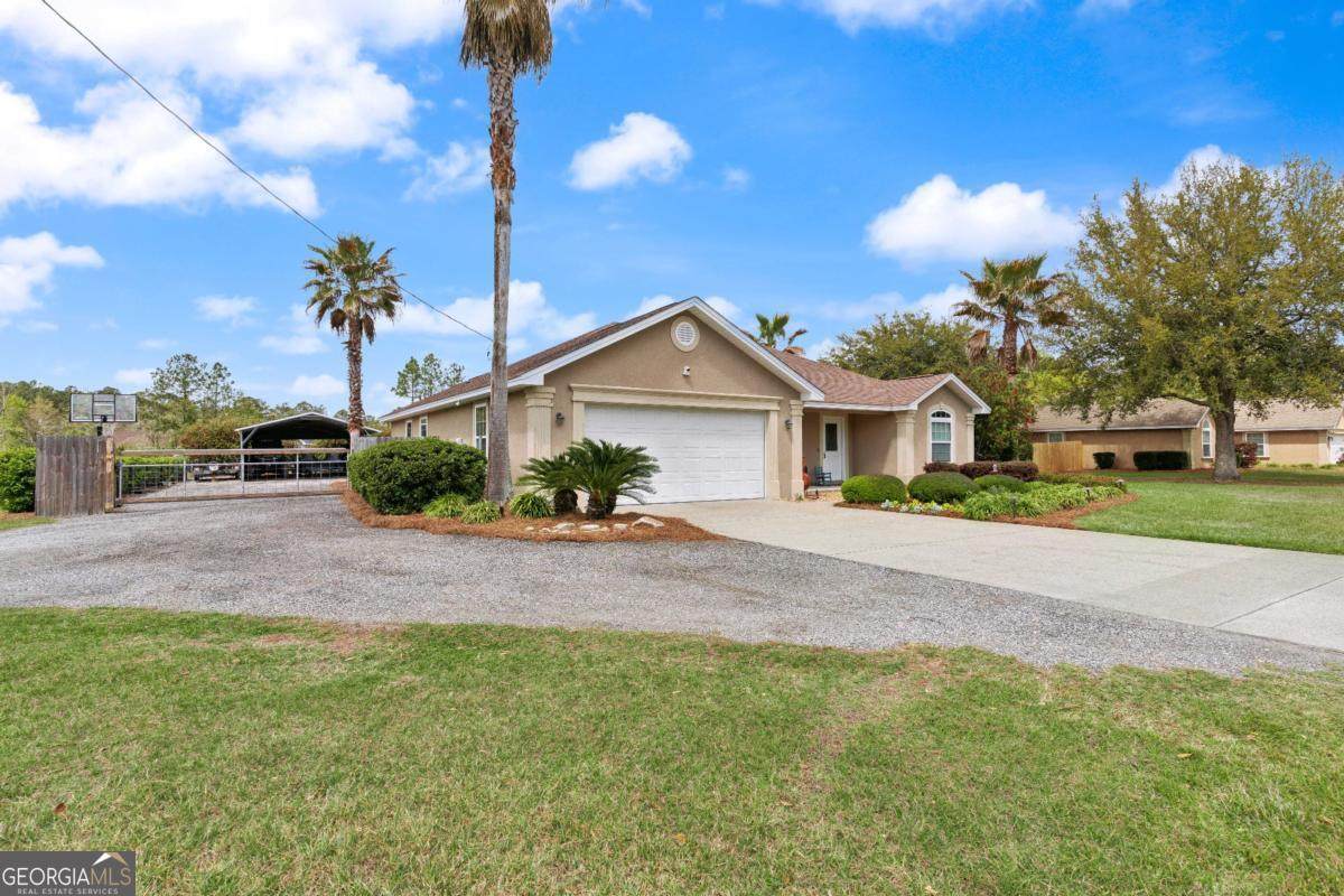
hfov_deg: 93.3
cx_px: 672
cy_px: 448
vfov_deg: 70.4
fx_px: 635
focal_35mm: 17
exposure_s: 1/1600
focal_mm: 17
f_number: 8
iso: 250
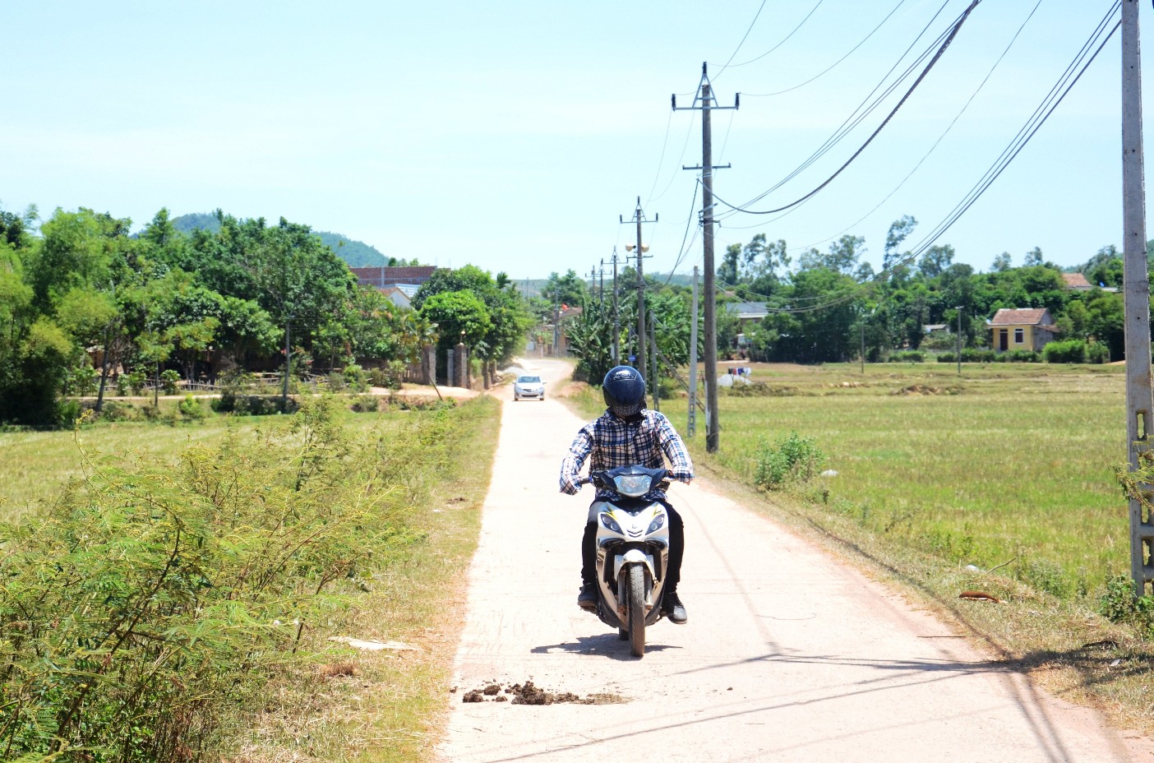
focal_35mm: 75
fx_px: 2398
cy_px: 382
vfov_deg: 18.1
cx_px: 577
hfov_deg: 27.1
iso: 1000
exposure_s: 1/2500
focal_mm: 50
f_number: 5
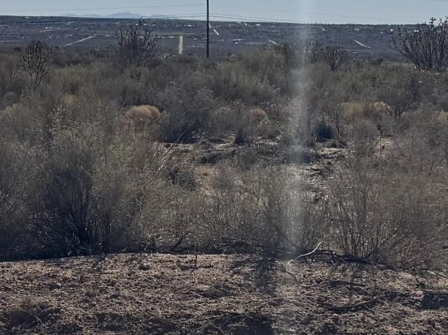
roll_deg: -1.9
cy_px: -137
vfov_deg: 11.0
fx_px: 1695
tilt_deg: +5.5
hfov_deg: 15.0
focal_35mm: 131
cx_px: 109
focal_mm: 6.76
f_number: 1.78
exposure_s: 1/12346
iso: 64
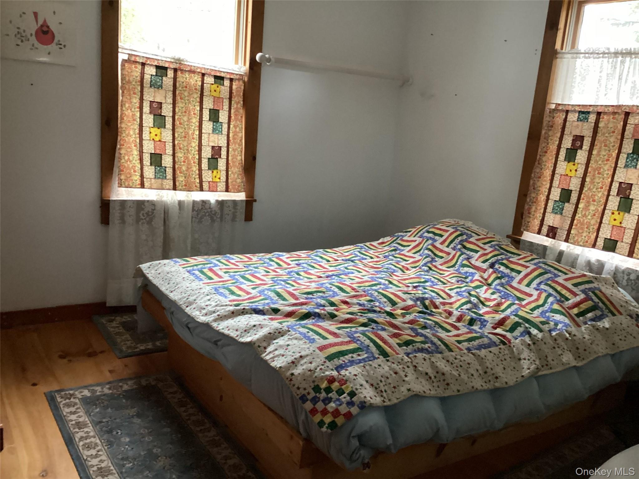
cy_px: 240
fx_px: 572
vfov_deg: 45.4
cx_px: 320
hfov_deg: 58.4
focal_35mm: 31
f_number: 2.4
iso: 500
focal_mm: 3.3
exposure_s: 1/30
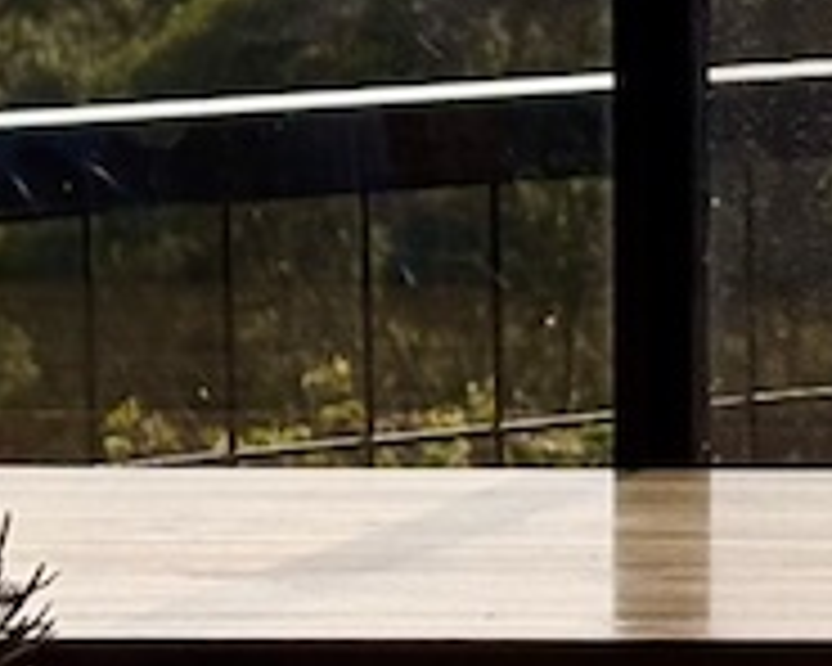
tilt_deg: -3.9
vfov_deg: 4.7
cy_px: 50
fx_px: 8126
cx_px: 1538
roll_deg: +2.0
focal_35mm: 330
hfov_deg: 5.8
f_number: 1.6
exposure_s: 1/4630
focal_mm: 5.96
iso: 32
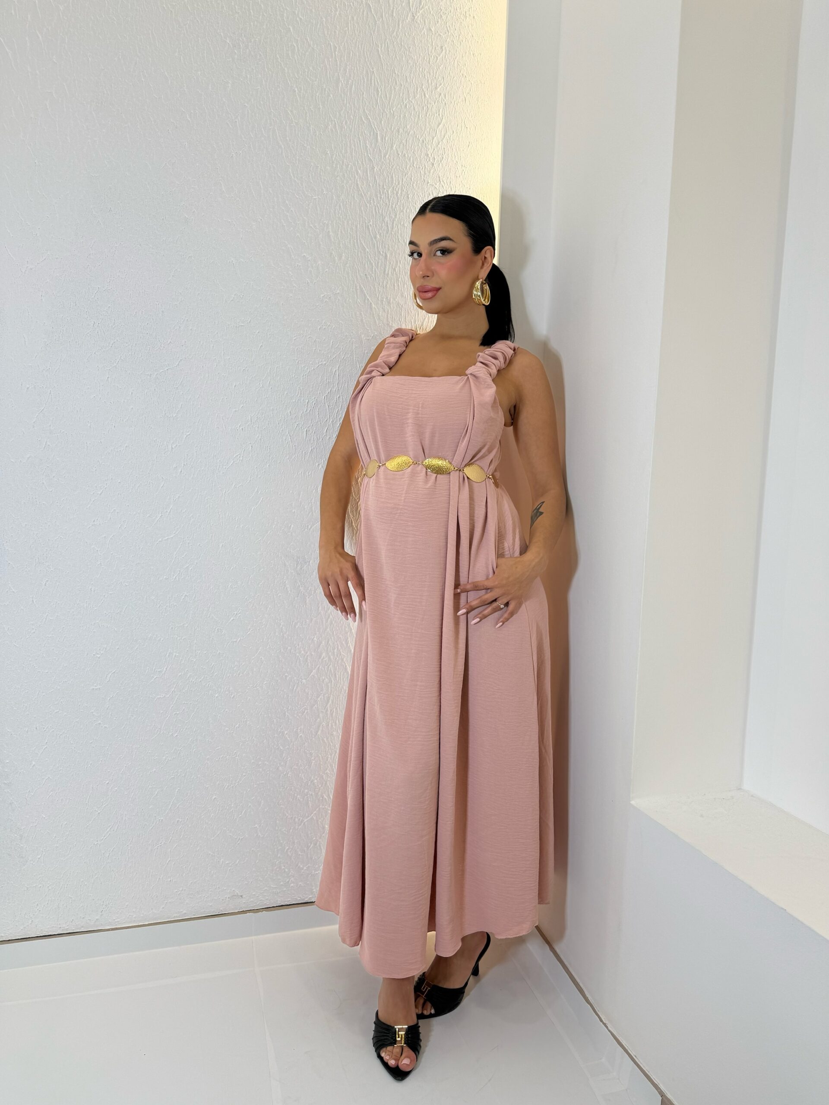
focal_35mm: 24
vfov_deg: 71.6
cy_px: 552
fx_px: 766
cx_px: 414
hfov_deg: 56.8
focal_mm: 6.76
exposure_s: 1/251
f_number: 1.78
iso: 80
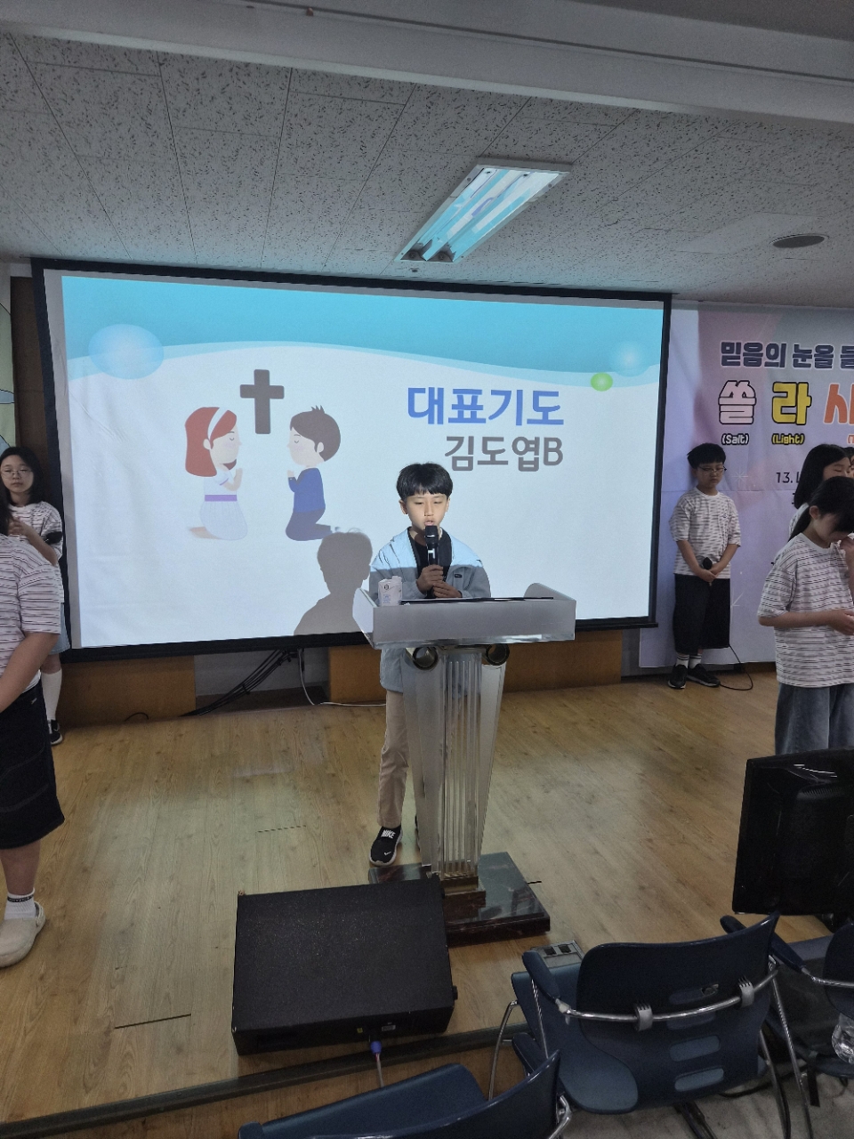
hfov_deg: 58.9
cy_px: 570
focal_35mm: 23
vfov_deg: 73.9
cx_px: 427
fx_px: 757
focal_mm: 5.4
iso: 64
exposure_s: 1/120
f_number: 1.8
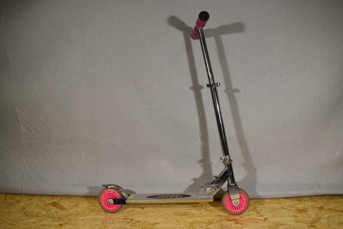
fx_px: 257
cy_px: 114
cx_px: 172
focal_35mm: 27
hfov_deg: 67.4
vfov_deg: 47.9
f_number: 5.6
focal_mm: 18
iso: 400
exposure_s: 1/125
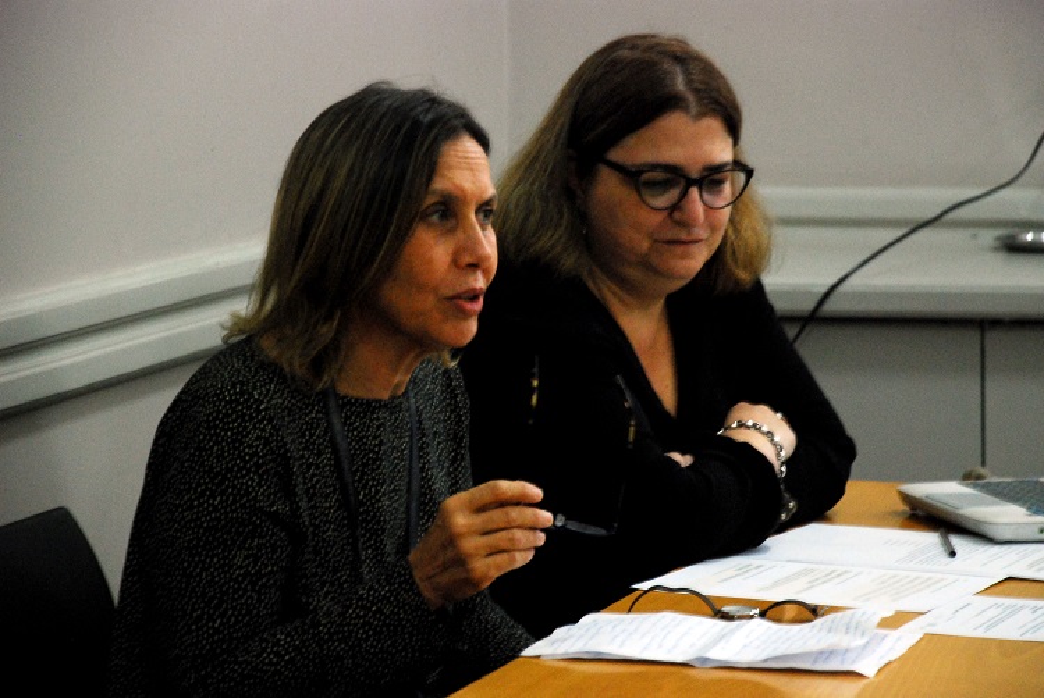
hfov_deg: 13.0
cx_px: 522
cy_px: 349
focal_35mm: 158
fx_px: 4573
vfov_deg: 8.7
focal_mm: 105
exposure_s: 1/13
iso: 1600
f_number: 5.6
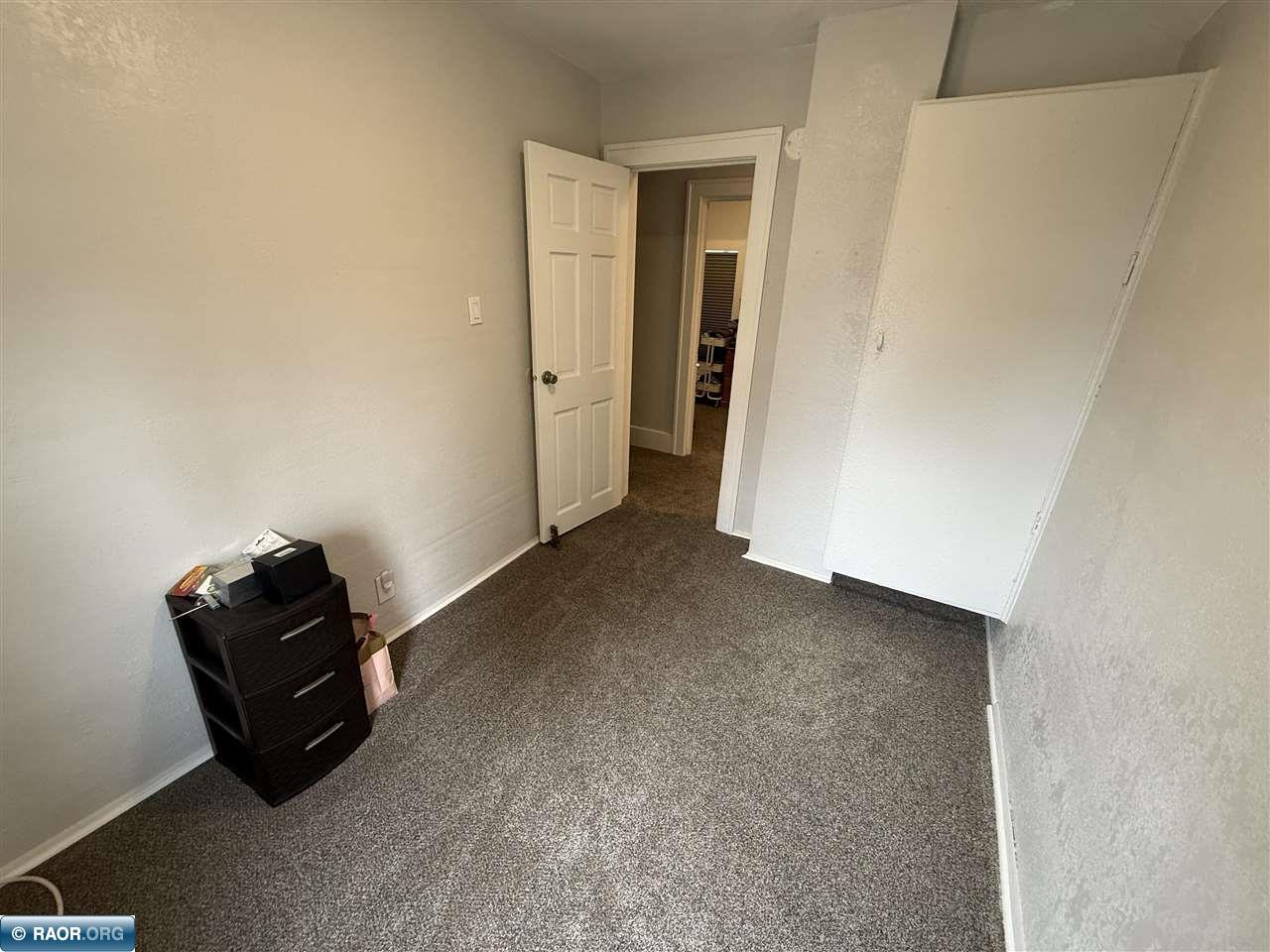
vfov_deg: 85.7
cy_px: 476
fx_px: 514
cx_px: 635
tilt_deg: -22.7
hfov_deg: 102.1
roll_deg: -1.8
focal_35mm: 14
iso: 200
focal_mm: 2.22
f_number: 2.2
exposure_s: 1/60
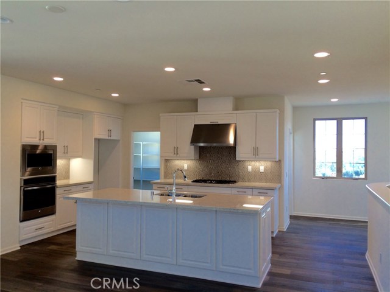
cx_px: 195
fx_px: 327
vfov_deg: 48.2
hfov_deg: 61.7
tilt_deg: +0.3
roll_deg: -0.4
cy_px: 146
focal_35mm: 29
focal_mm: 4.15
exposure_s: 1/60
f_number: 2.2
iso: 50
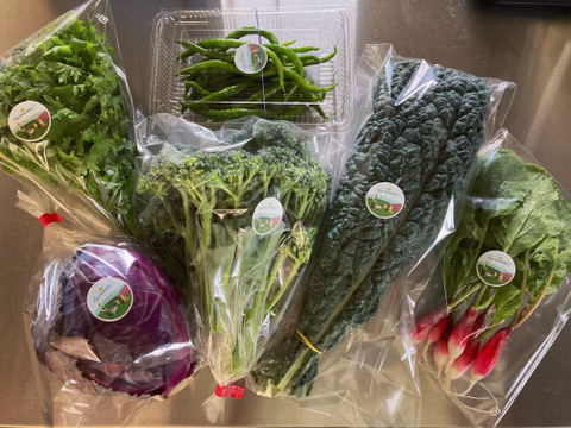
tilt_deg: -77.3
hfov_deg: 63.4
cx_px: 286
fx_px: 462
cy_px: 214
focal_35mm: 28
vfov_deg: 49.7
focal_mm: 3.99
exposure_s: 1/60
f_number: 1.8
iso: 250
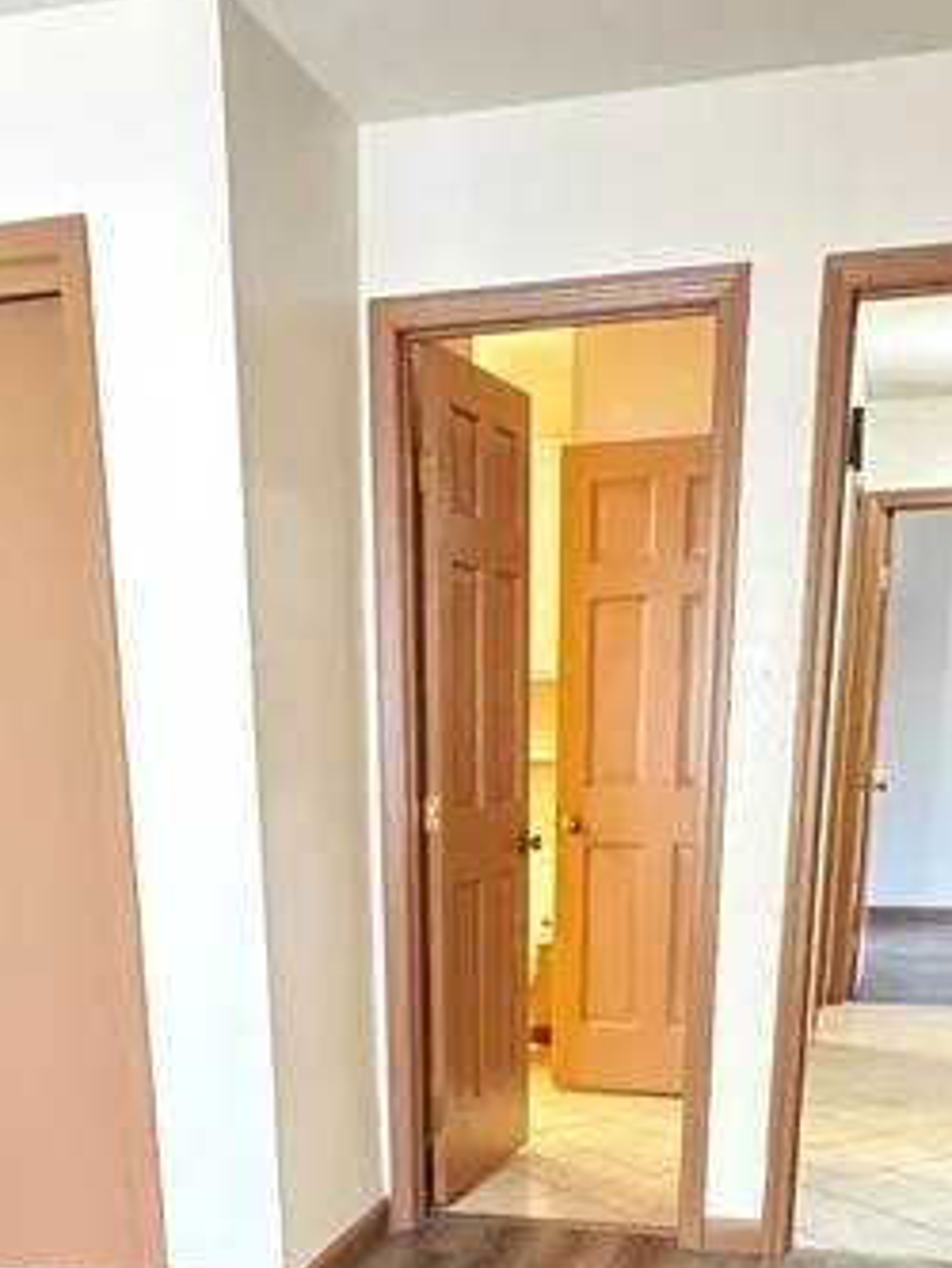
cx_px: 419
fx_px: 1576
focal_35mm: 43
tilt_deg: -20.4
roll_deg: +1.4
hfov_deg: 33.6
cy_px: 1310
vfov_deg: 38.2
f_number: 2.2
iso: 1600
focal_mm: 2.22
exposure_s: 1/30
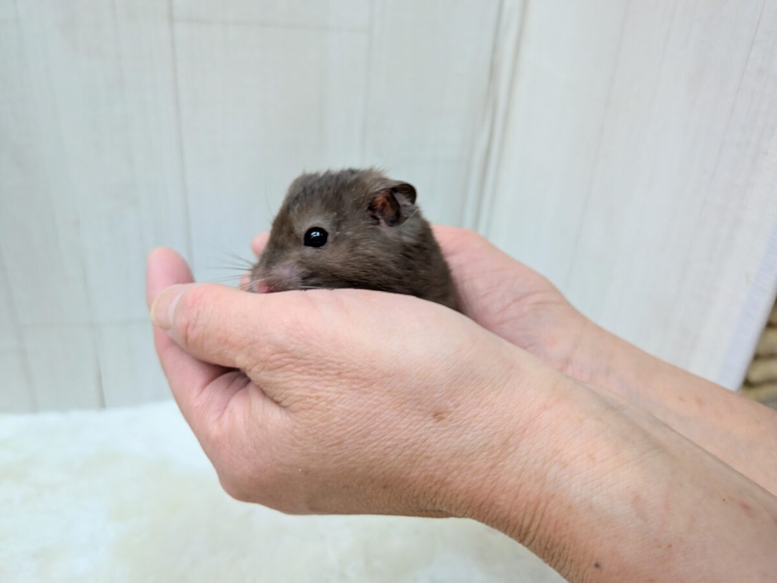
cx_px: 388
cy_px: 292
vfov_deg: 56.8
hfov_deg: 71.6
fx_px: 539
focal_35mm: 24
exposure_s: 1/100
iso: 172
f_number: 1.7
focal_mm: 4.53
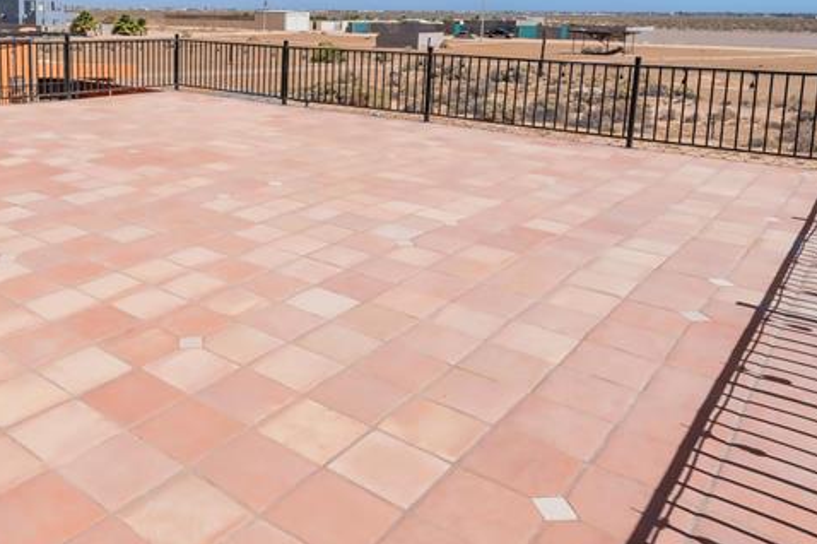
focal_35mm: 30
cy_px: 128
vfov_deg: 42.1
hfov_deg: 59.4
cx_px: 227
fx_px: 680
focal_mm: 14
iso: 50
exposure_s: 1/1000
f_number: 4
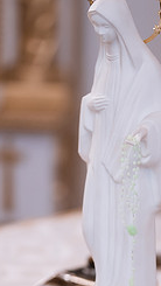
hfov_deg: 7.0
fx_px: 1312
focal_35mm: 173
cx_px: 112
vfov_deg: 12.4
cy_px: 215
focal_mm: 90
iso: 1600
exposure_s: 1/320
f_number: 3.2
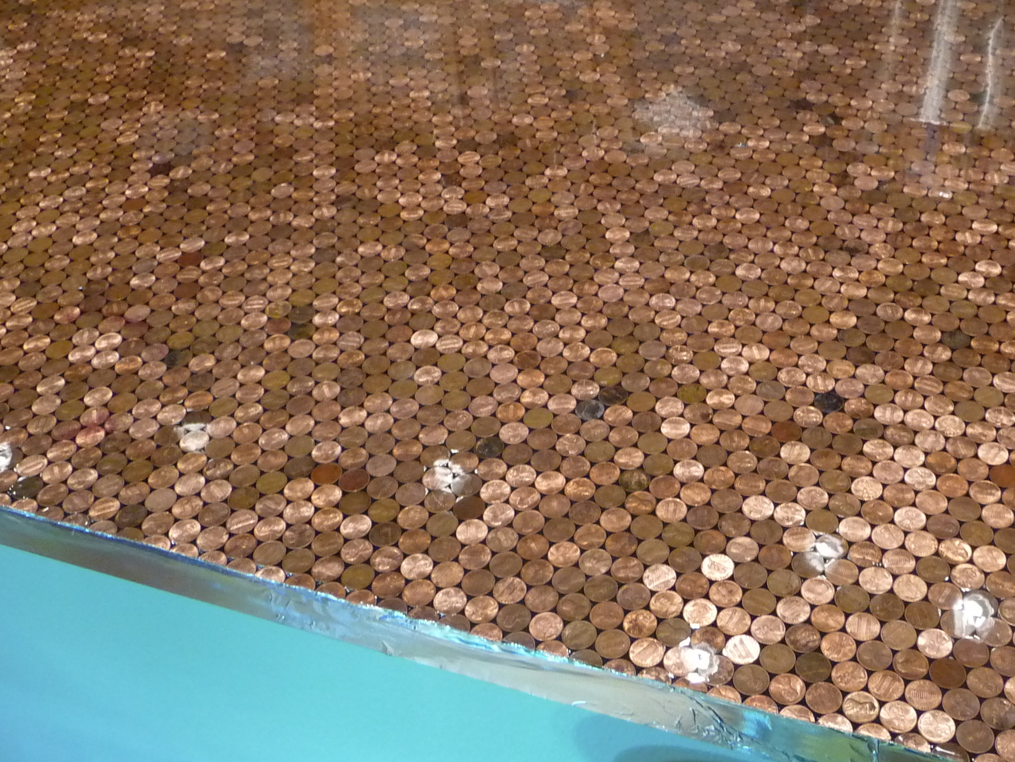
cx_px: 508
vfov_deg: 49.7
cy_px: 381
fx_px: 821
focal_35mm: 28
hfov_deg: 63.4
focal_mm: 4.7
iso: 400
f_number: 3.3
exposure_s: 1/25
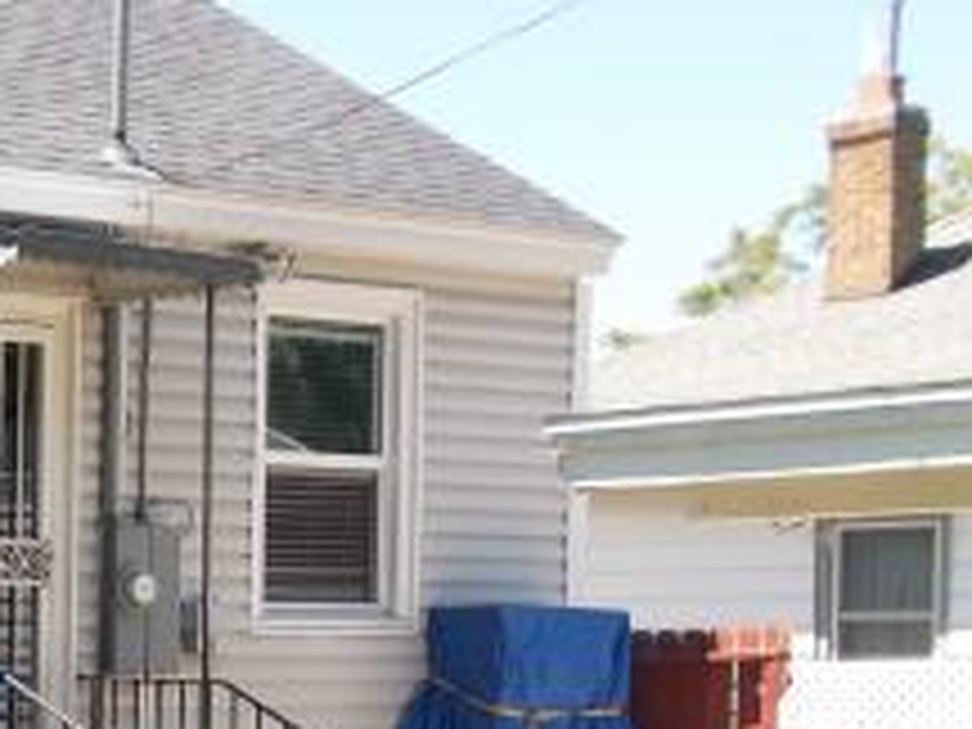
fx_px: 2668
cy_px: 788
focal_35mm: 95
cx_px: -450
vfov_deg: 15.2
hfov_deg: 18.5
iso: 80
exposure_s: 1/60
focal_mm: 5.7
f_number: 8.8
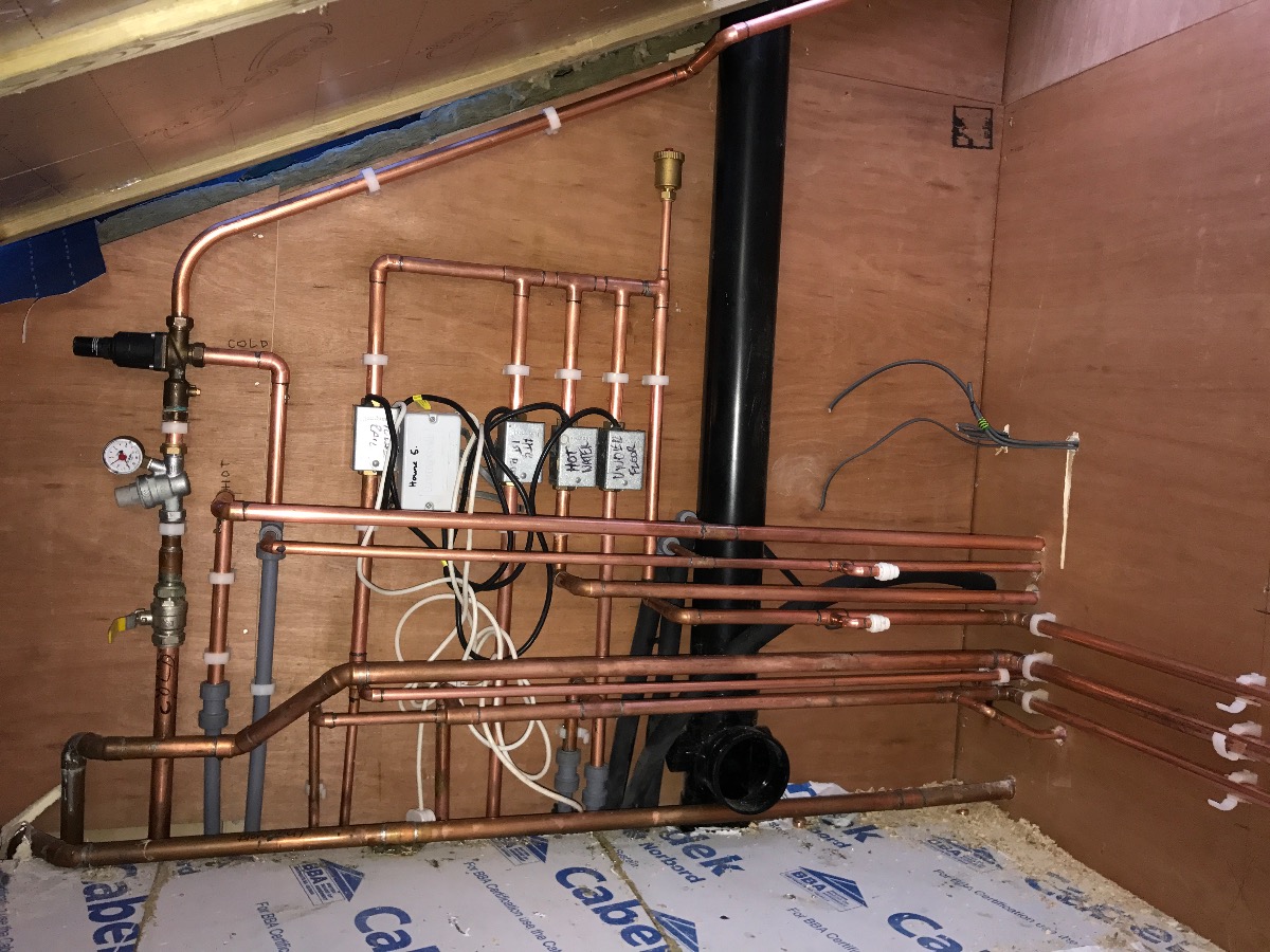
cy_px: 476
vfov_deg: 49.7
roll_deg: -3.6
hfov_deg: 63.4
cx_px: 635
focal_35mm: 28
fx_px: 1027
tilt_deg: -2.4
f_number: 1.8
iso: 64
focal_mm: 3.99
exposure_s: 1/17
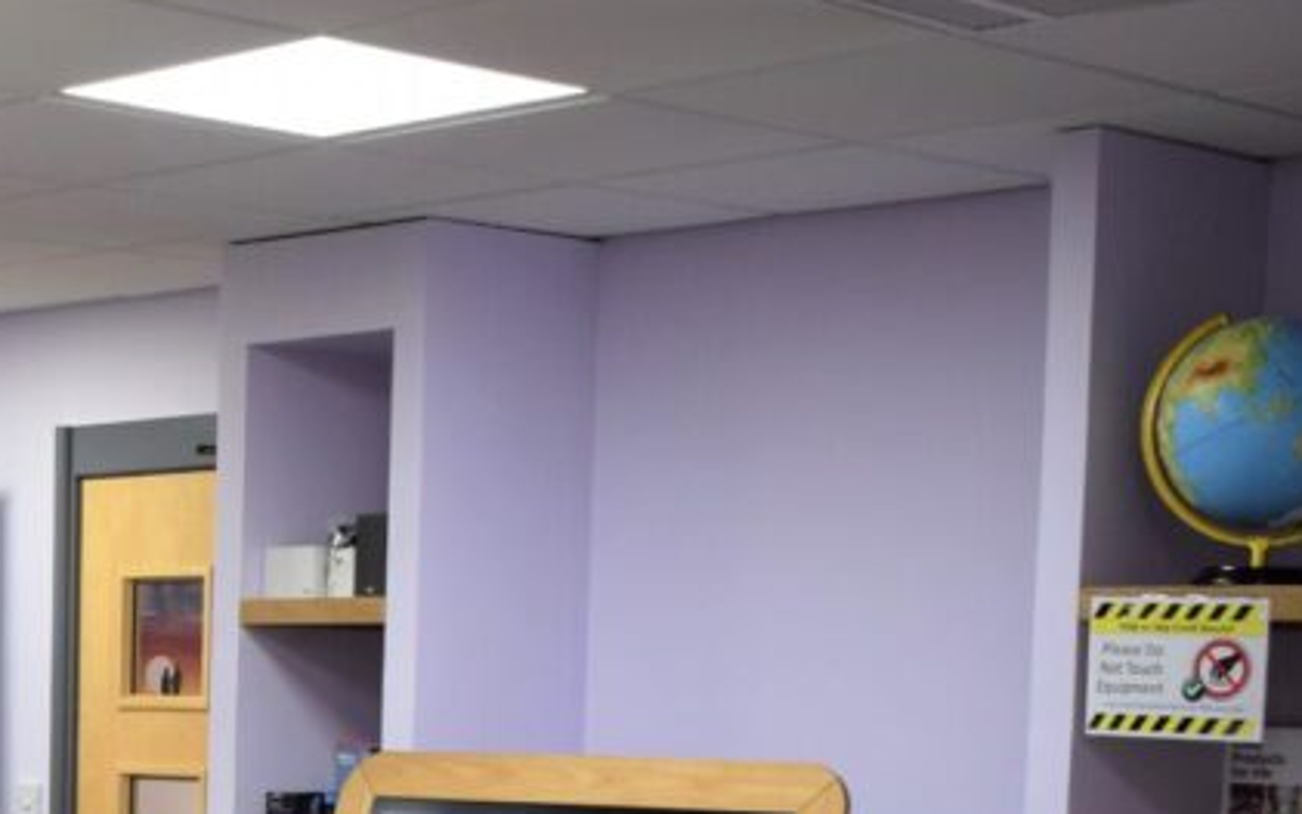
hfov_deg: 22.4
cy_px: 1113
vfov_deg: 14.1
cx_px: -56
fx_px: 3136
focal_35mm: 88
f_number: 4
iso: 400
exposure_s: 1/80
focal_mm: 21
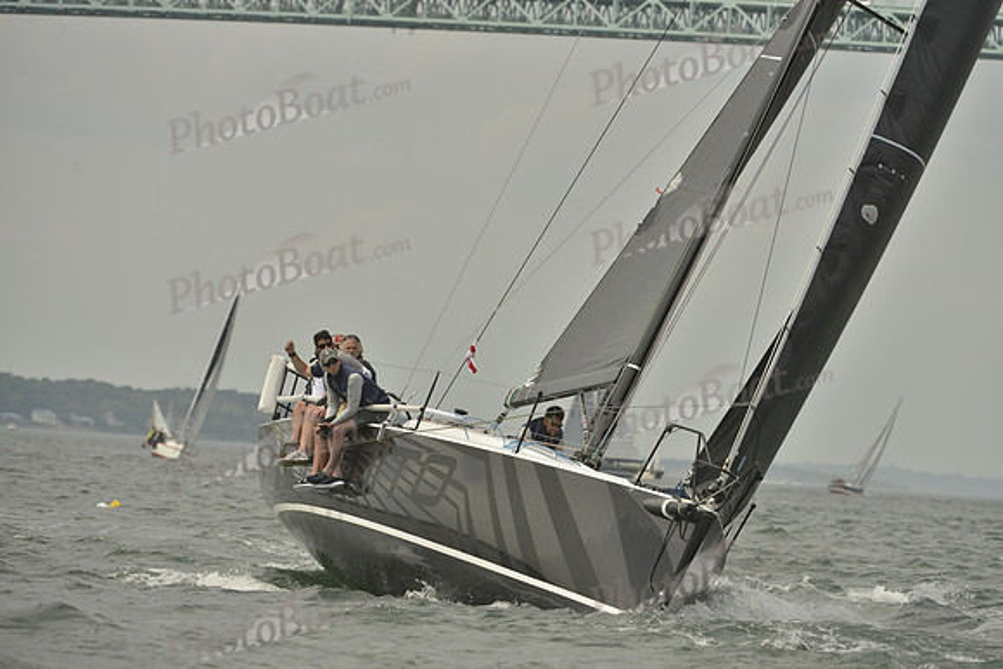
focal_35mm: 310
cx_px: 502
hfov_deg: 6.6
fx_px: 8639
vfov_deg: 4.4
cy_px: 334
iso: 280
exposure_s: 1/1250
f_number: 7.1
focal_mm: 310
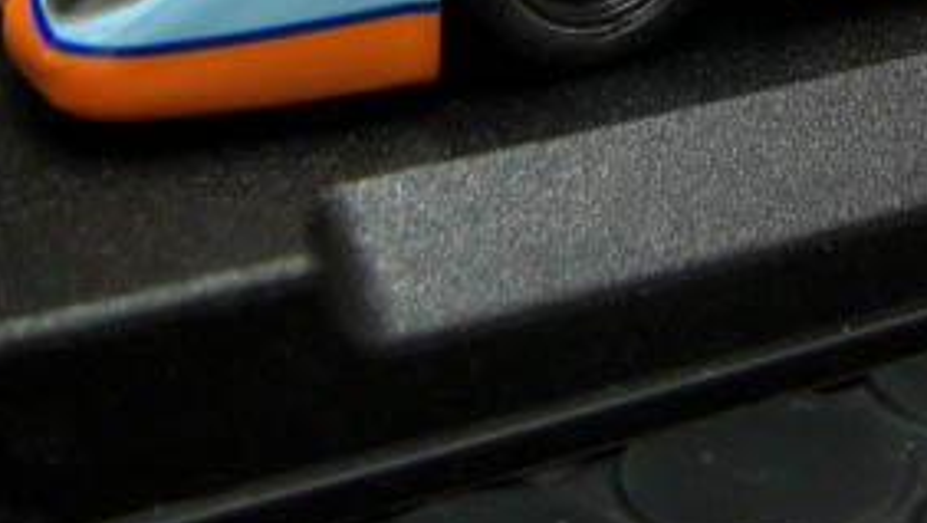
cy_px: -194
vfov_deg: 12.4
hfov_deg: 22.1
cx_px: 838
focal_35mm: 94
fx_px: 2312
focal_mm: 6.3
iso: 200
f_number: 3.4
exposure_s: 1/25
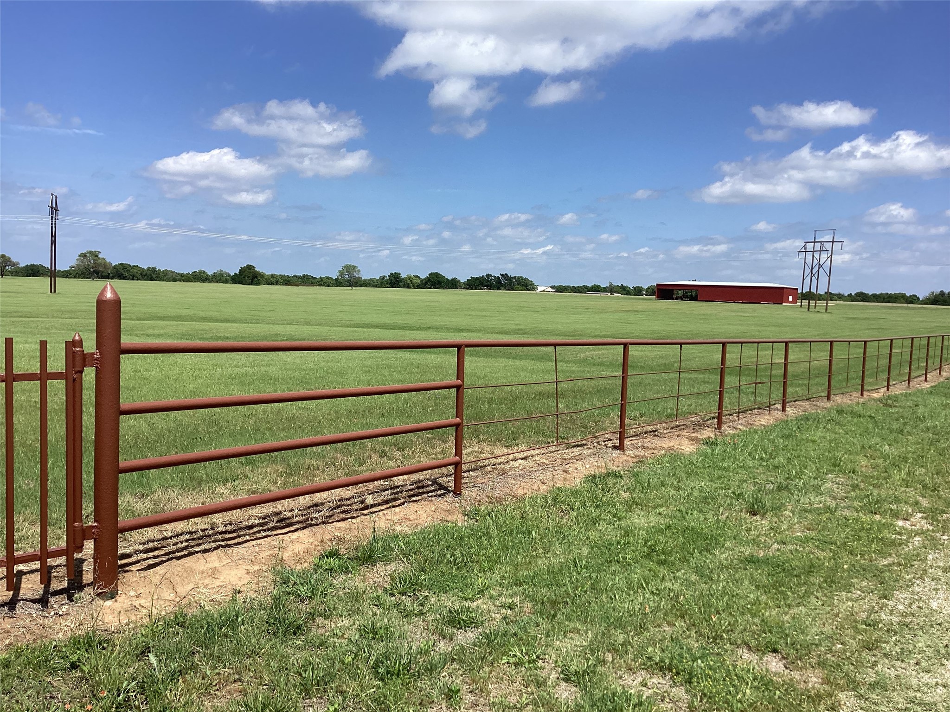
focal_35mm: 31
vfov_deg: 45.4
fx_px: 851
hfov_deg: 58.4
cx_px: 475
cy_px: 356
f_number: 2.4
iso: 25
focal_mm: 3.3
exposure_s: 1/1773
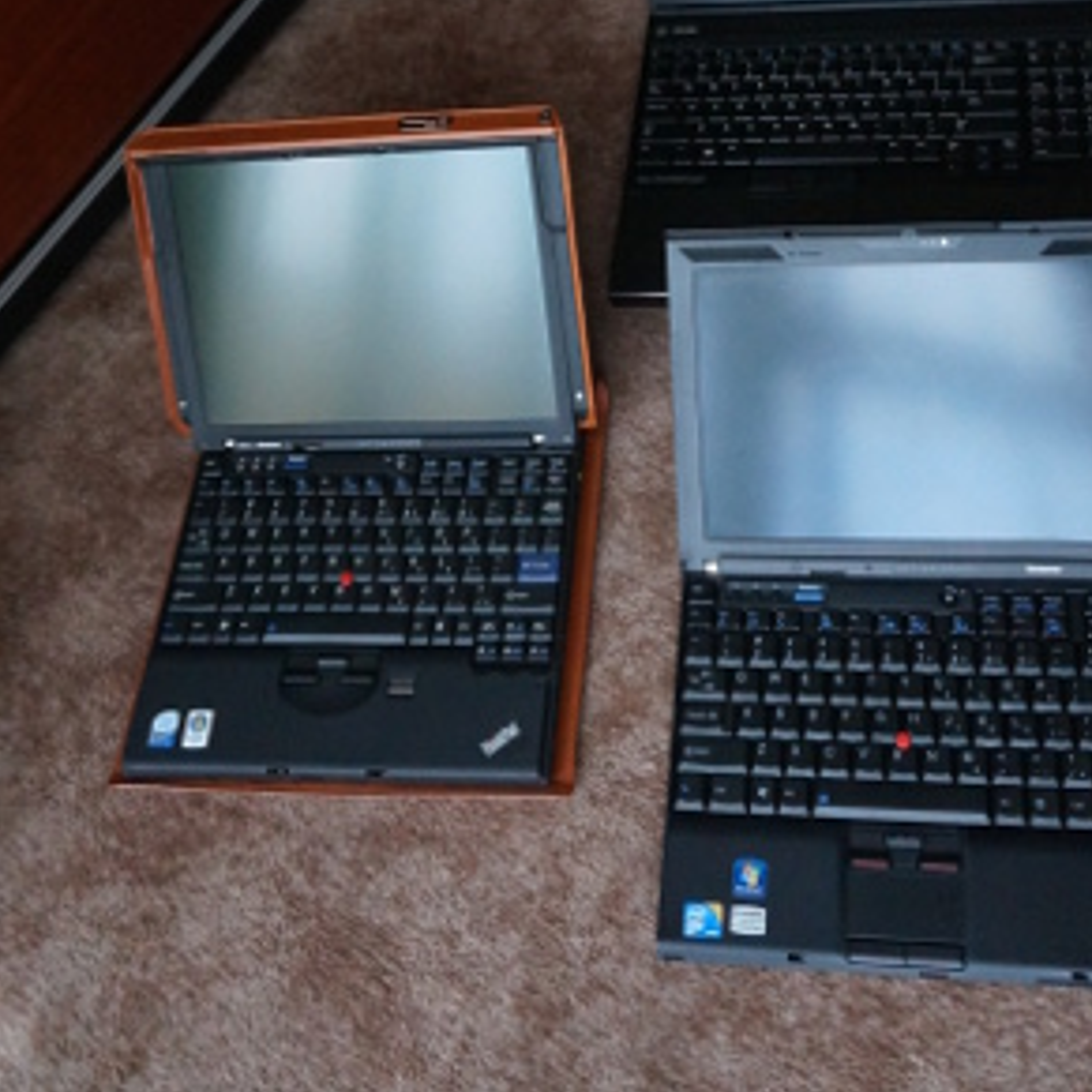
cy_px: -26
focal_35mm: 42
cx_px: 685
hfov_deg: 39.8
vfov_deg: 35.7
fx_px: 1499
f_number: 3.5
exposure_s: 1/125
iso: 3200
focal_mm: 16
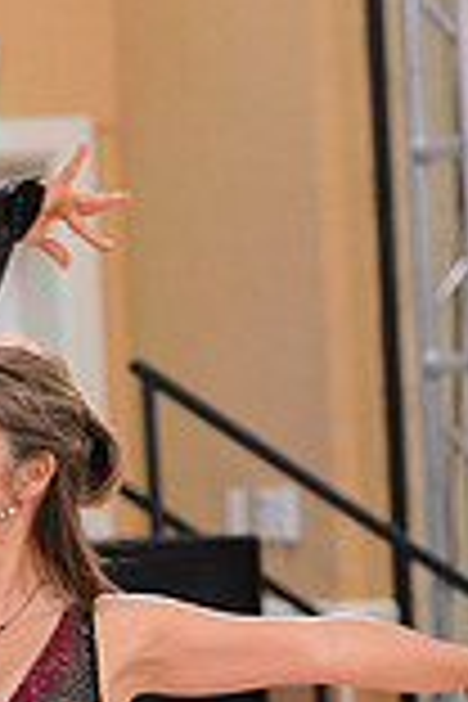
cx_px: -65
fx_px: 6181
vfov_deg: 6.4
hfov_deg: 4.3
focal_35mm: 317
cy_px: 990
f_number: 2.8
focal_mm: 85
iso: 2500
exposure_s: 1/250
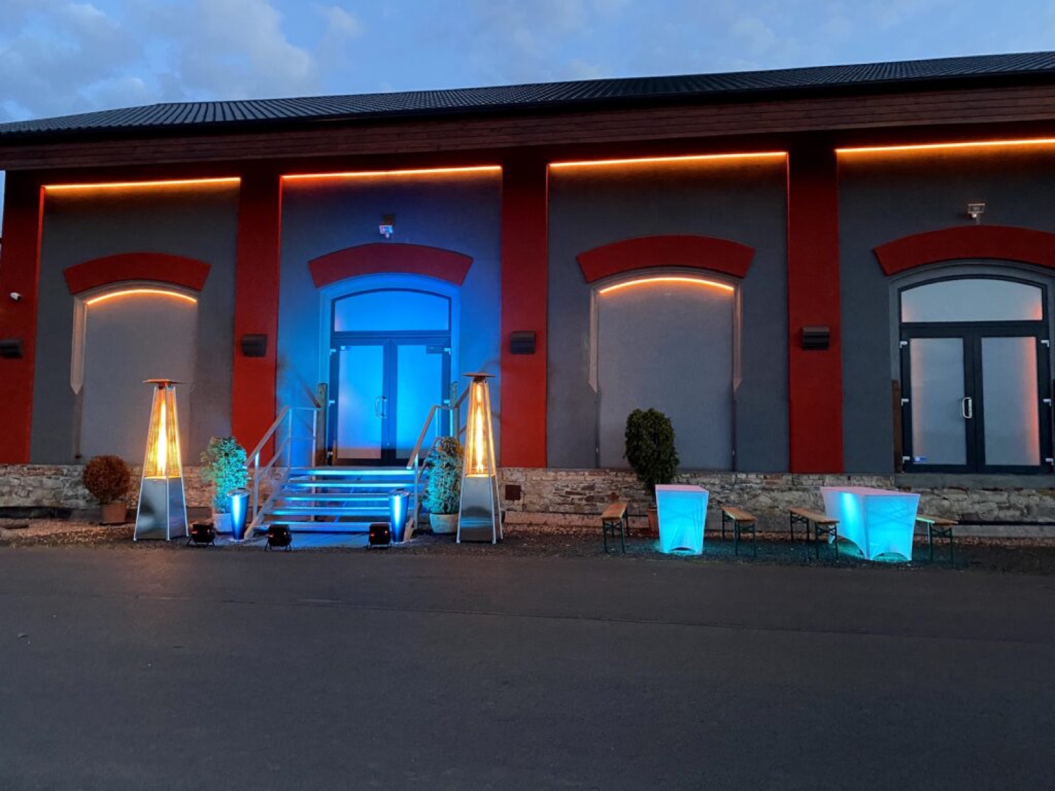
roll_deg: -0.5
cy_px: 396
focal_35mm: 26
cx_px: 528
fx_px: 792
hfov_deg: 67.3
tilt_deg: +4.0
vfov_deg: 53.1
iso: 640
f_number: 1.8
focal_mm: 4.25
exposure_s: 1/30
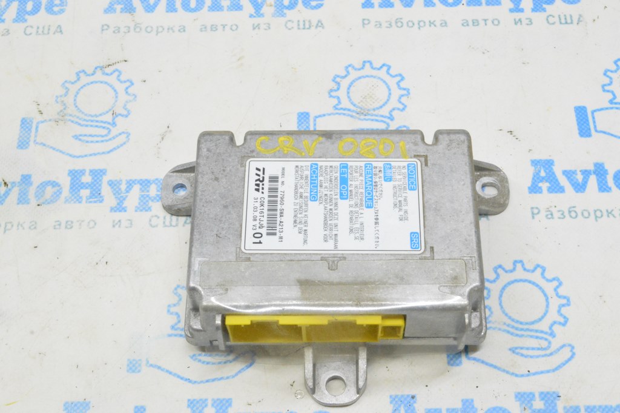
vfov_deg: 25.7
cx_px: 310
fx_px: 903
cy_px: 206
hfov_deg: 37.9
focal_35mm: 52
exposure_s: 1/15
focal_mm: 35
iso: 6400
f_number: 20
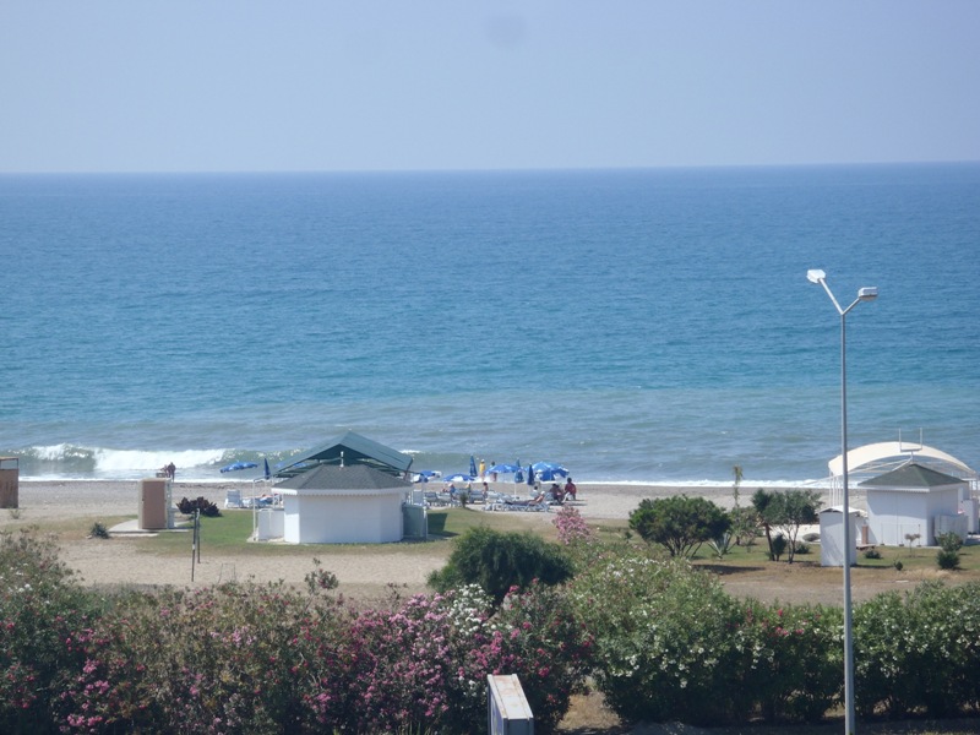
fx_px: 3963
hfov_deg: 14.1
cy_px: 368
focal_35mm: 140
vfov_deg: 10.6
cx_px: 490
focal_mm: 25
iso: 80
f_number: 5.9
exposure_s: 1/250
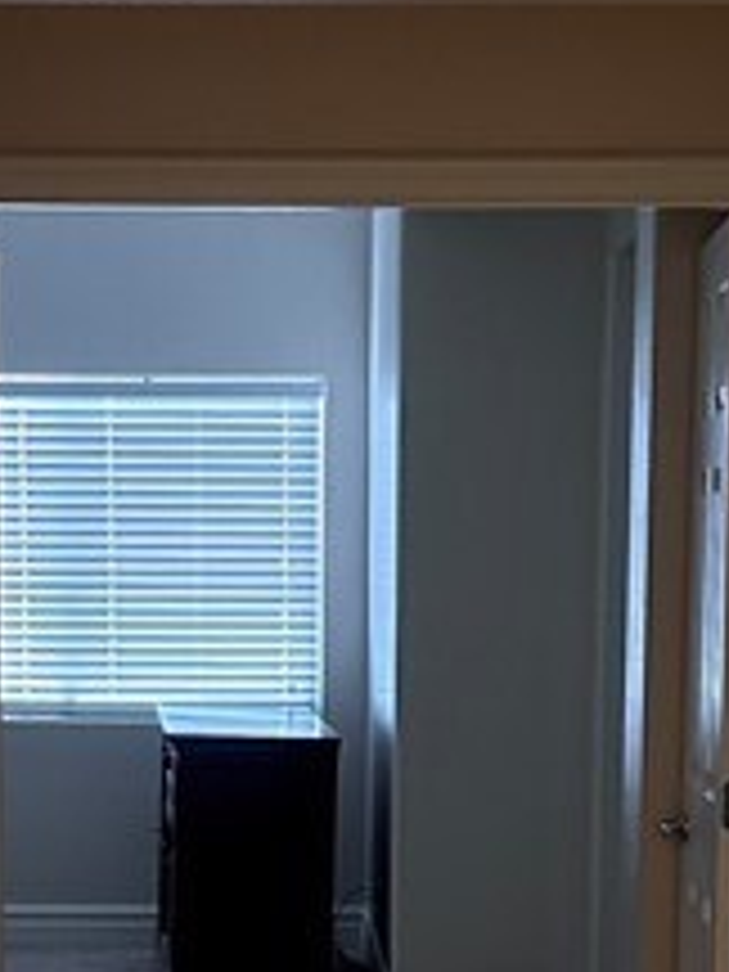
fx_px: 3201
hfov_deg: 13.0
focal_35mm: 114
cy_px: 986
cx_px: 270
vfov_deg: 16.9
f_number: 1.78
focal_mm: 6.86
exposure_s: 1/60
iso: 250
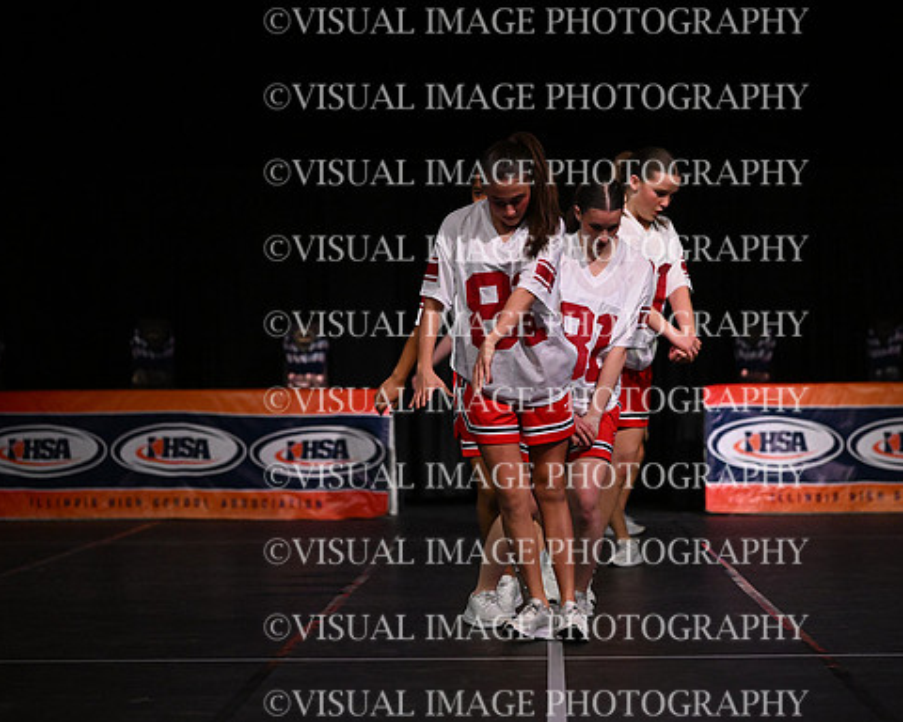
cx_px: 536
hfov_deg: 14.2
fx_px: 3635
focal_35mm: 136
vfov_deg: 11.4
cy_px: 362
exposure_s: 1/1000
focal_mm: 120
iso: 8000
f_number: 4
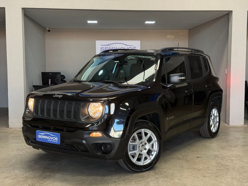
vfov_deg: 30.3
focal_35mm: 48
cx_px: 124
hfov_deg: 39.6
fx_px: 344
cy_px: 93
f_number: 1.78
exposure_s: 1/60
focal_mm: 6.76
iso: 100
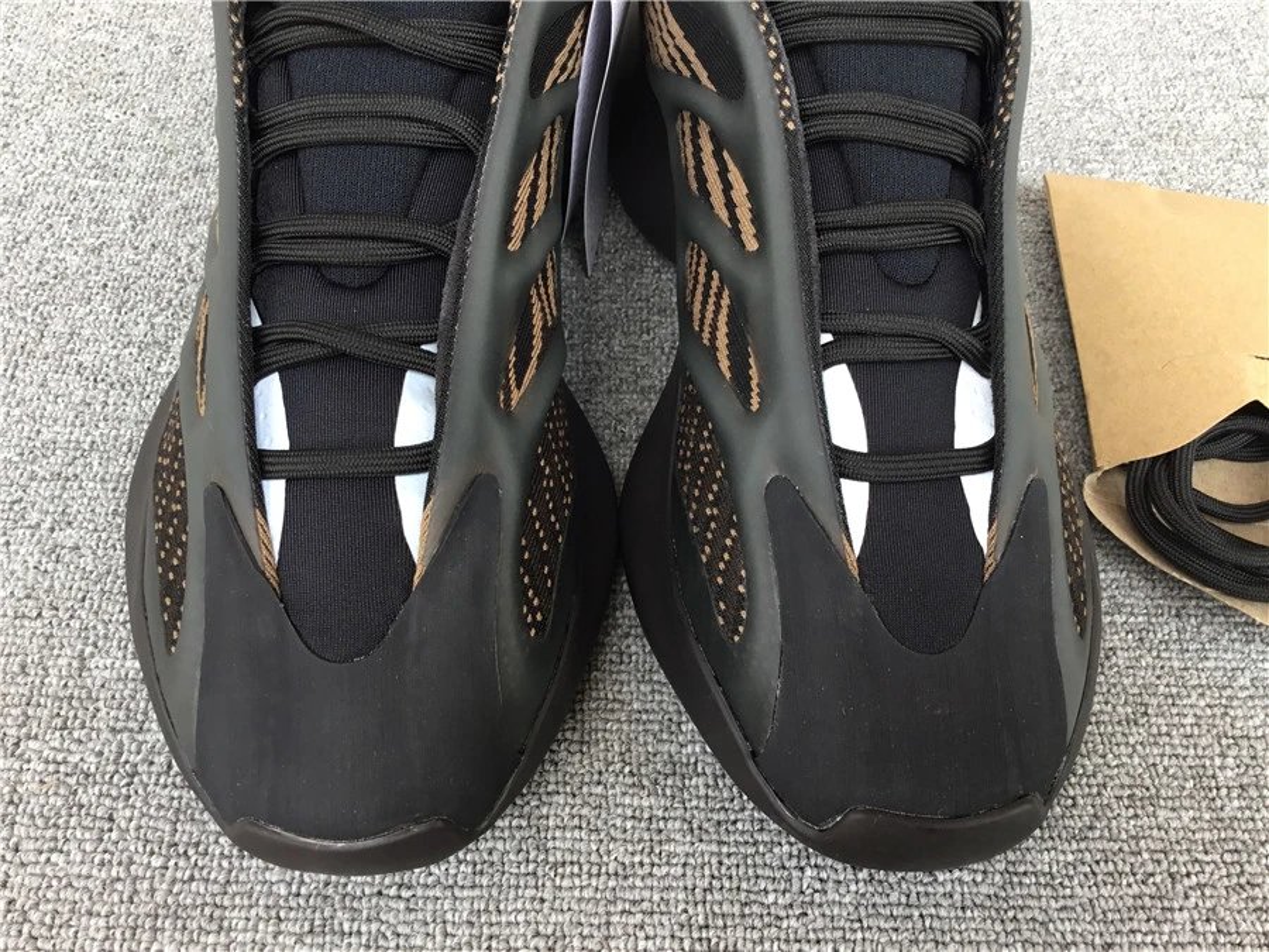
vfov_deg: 45.4
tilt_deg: -54.0
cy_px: 476
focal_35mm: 31
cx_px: 634
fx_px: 1136
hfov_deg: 58.4
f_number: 2.4
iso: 32
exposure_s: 1/120
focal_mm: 3.3
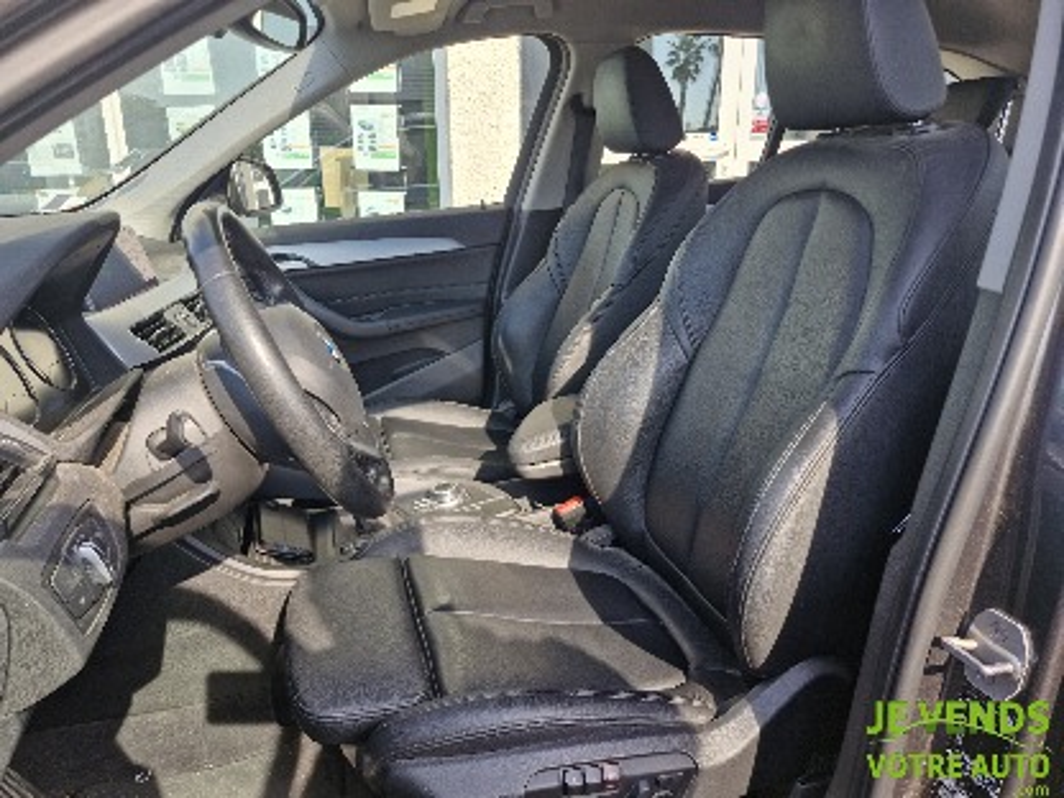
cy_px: 399
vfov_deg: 58.9
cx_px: 532
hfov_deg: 73.9
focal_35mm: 23
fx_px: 707
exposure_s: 1/331
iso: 50
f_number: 1.8
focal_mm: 5.54
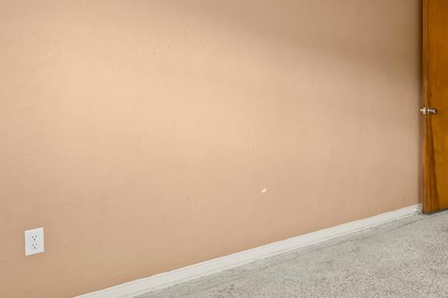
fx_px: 510
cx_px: 414
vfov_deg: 32.0
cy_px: 72
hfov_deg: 42.9
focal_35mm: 41
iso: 1000
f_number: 8
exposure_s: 1/5
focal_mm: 16
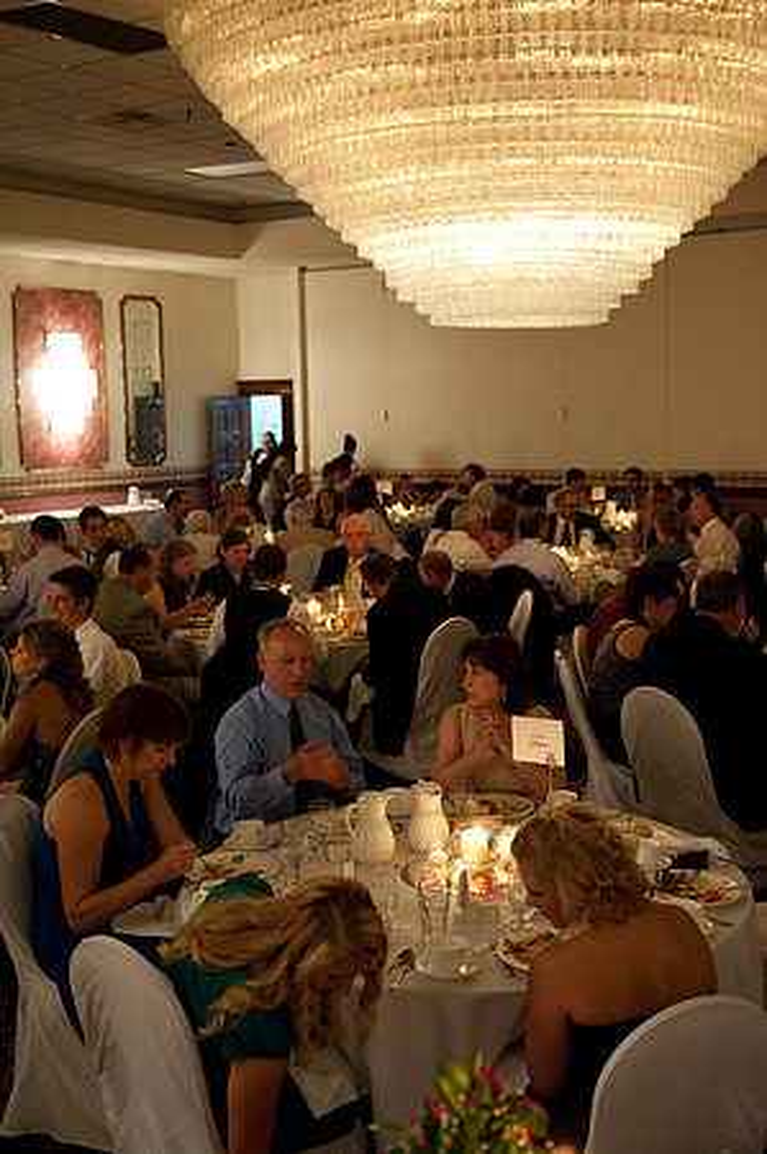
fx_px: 1409
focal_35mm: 44
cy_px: 577
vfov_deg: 44.5
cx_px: 384
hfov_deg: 30.4
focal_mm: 44
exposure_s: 1/40
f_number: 4
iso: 3200
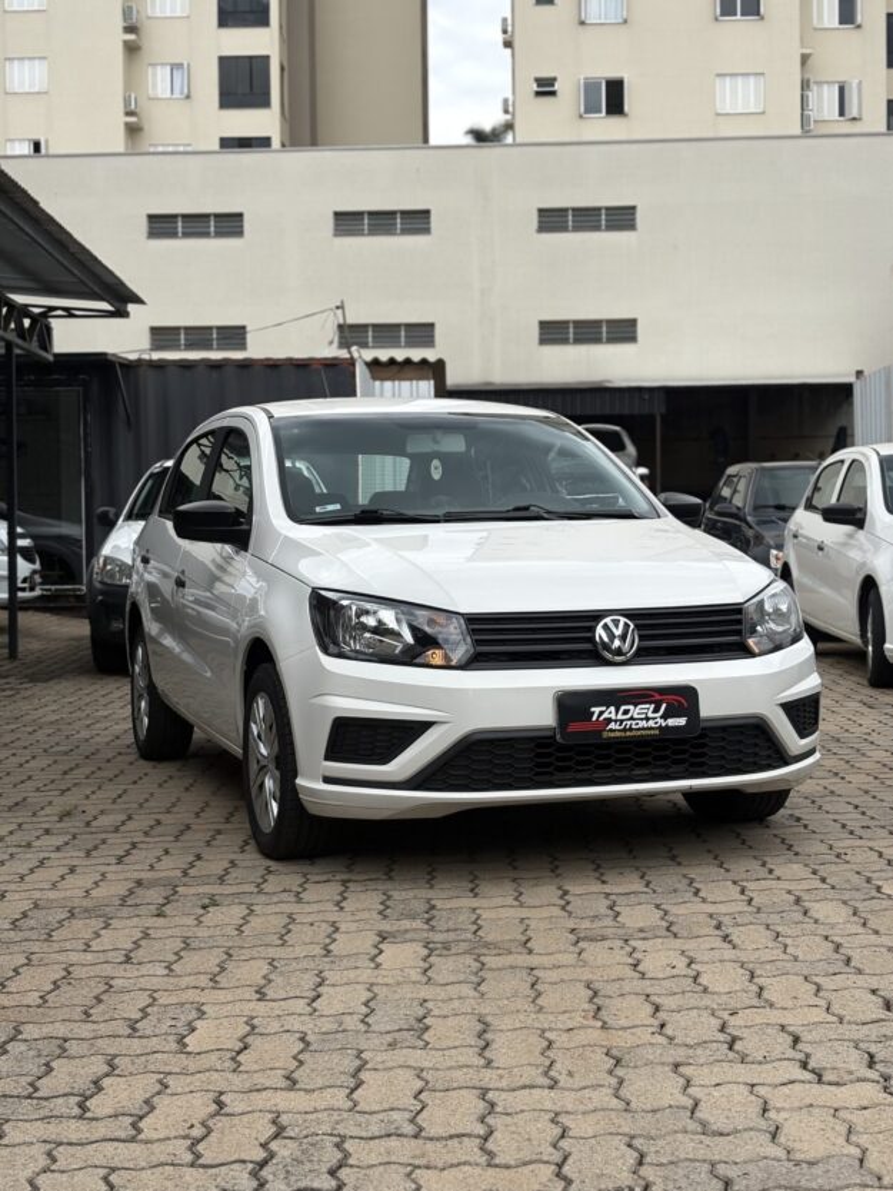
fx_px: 1788
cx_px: 446
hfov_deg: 28.0
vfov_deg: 36.8
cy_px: 596
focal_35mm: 52
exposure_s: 1/2865
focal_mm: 5.96
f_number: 1.6
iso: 40
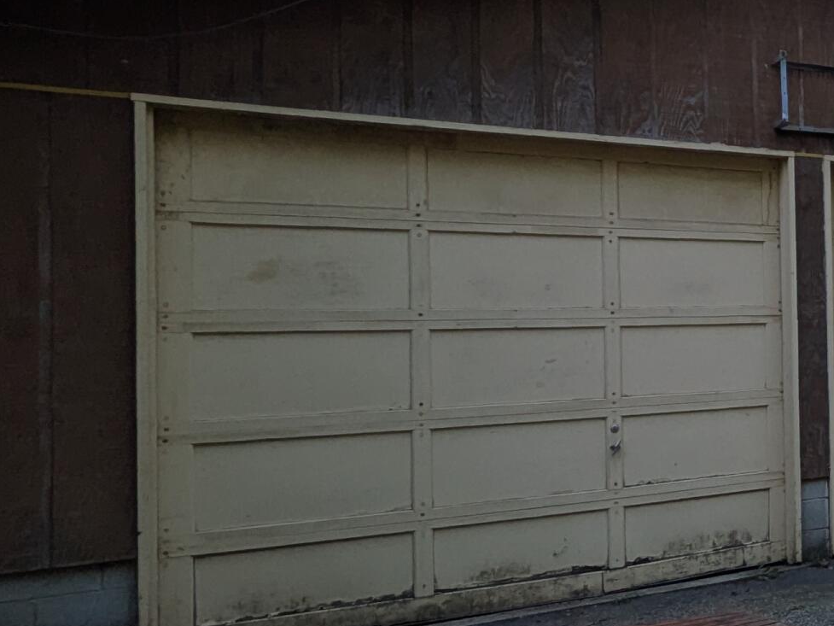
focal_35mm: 43
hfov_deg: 30.2
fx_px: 1036
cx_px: 1183
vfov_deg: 33.6
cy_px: 315
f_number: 2.2
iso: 46
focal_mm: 1.83
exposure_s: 1/982
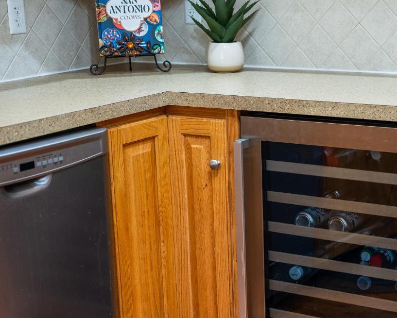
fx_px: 858
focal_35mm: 73
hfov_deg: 25.6
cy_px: 201
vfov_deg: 20.9
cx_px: 315
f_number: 2.5
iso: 1000
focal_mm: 40
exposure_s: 1/60
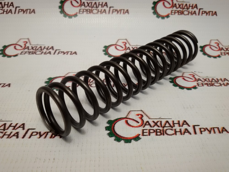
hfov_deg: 58.4
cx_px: 114
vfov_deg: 45.4
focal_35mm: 31
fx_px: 205
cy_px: 86
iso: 64
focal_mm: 2.93
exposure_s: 1/120
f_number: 2.4
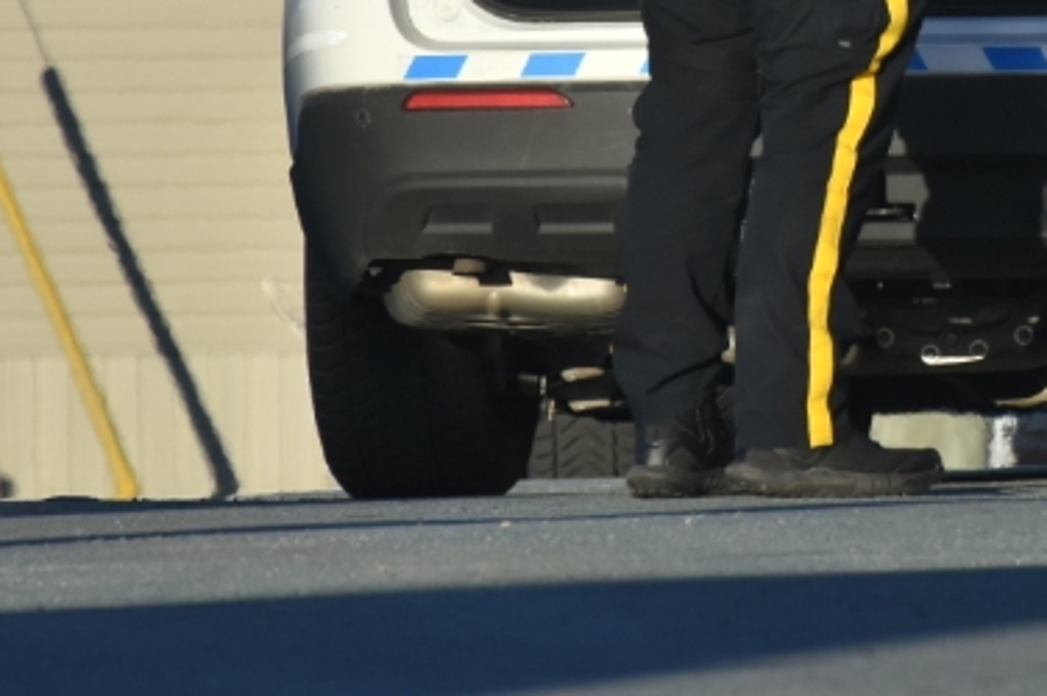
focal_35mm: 1226
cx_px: 1267
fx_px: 35624
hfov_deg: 1.7
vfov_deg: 1.1
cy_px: -242
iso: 500
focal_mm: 300
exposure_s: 1/1000
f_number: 8
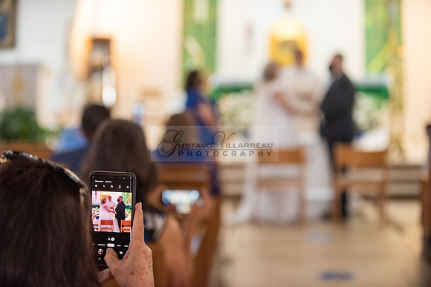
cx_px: 216
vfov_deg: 19.5
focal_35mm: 70
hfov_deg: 28.8
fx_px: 838
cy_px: 144
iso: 2000
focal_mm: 70
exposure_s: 1/160
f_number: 2.8
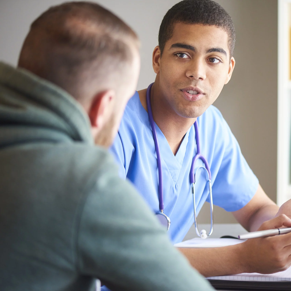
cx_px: 210
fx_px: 1274
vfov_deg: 13.0
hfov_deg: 13.0
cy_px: 145
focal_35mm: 134
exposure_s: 1/100
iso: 500
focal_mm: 105
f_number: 2.8
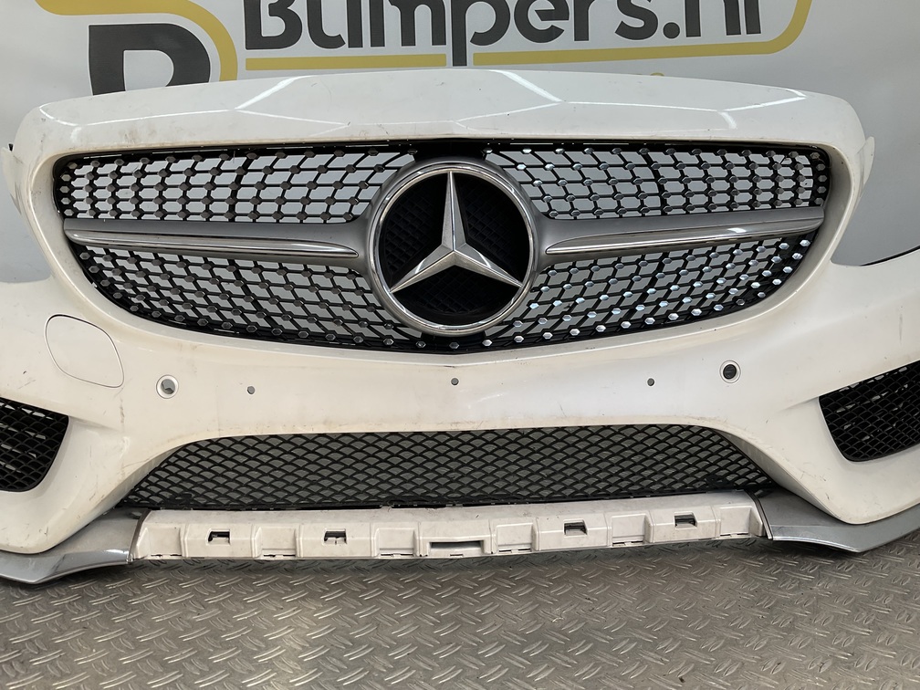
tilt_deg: -9.4
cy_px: 345
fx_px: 771
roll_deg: +0.1
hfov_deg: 61.7
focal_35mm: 29
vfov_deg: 48.2
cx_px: 460
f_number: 1.8
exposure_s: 1/358
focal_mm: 3
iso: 16
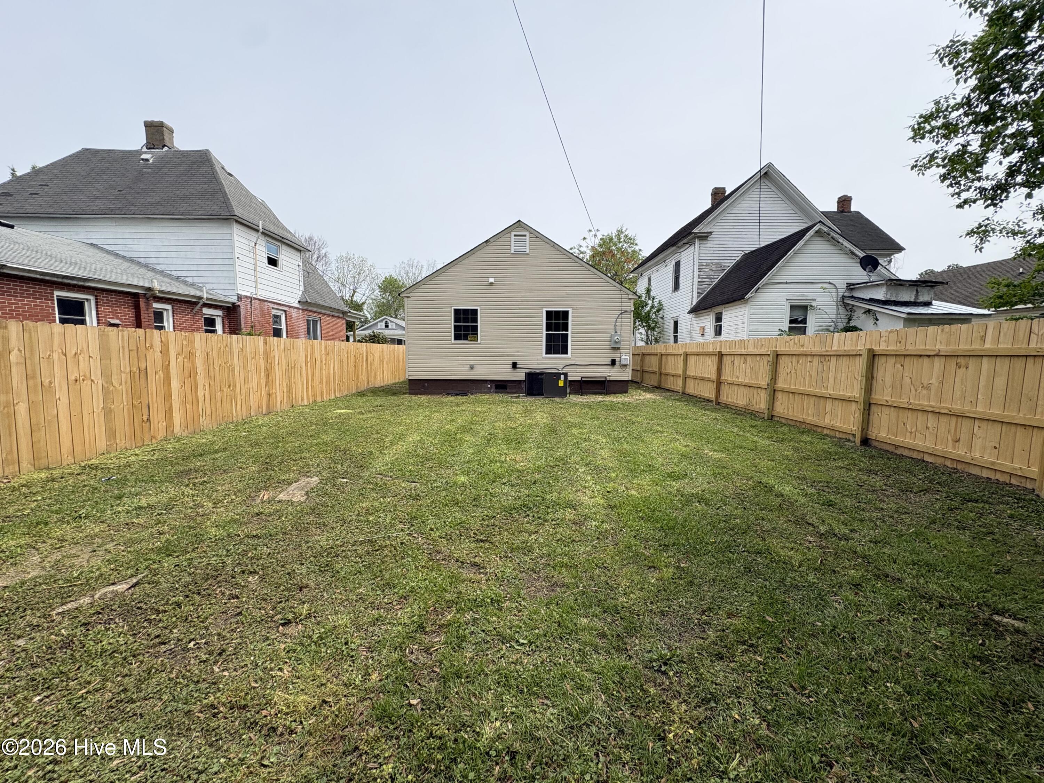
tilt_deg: -4.8
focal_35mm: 14
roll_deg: +0.2
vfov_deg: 85.7
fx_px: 422
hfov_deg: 102.1
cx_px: 522
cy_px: 392
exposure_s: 1/1395
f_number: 2.2
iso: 50
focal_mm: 2.22
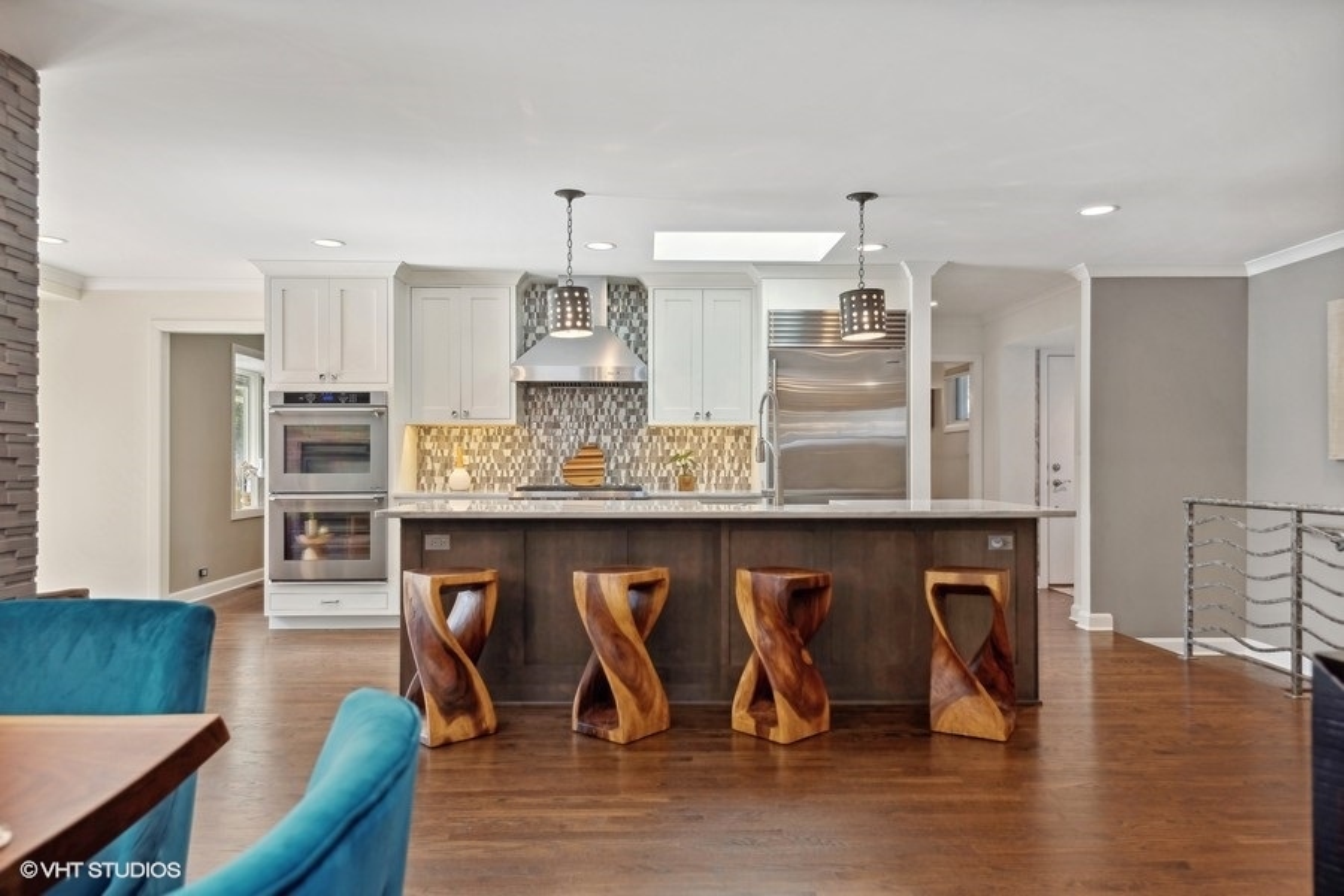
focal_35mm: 24
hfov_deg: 73.7
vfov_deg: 53.1
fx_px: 896
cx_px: 672
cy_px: 448
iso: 200
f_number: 6.7
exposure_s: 1/60
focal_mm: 24
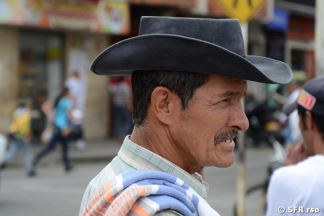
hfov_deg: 14.0
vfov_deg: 9.3
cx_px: 162
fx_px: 1323
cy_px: 108
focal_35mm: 147
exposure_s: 1/500
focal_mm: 98
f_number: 5.6
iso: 500
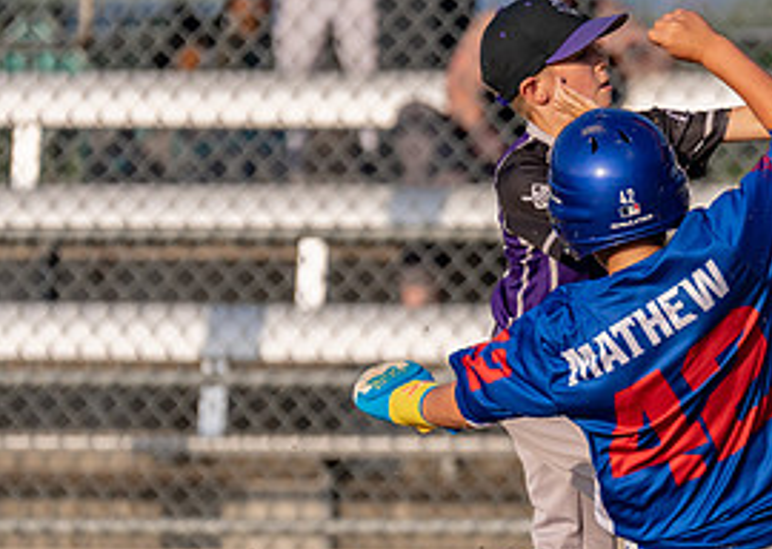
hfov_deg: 3.0
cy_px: 356
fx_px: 14953
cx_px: 757
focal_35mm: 683
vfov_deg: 2.1
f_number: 2.8
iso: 250
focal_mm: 200
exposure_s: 1/5000
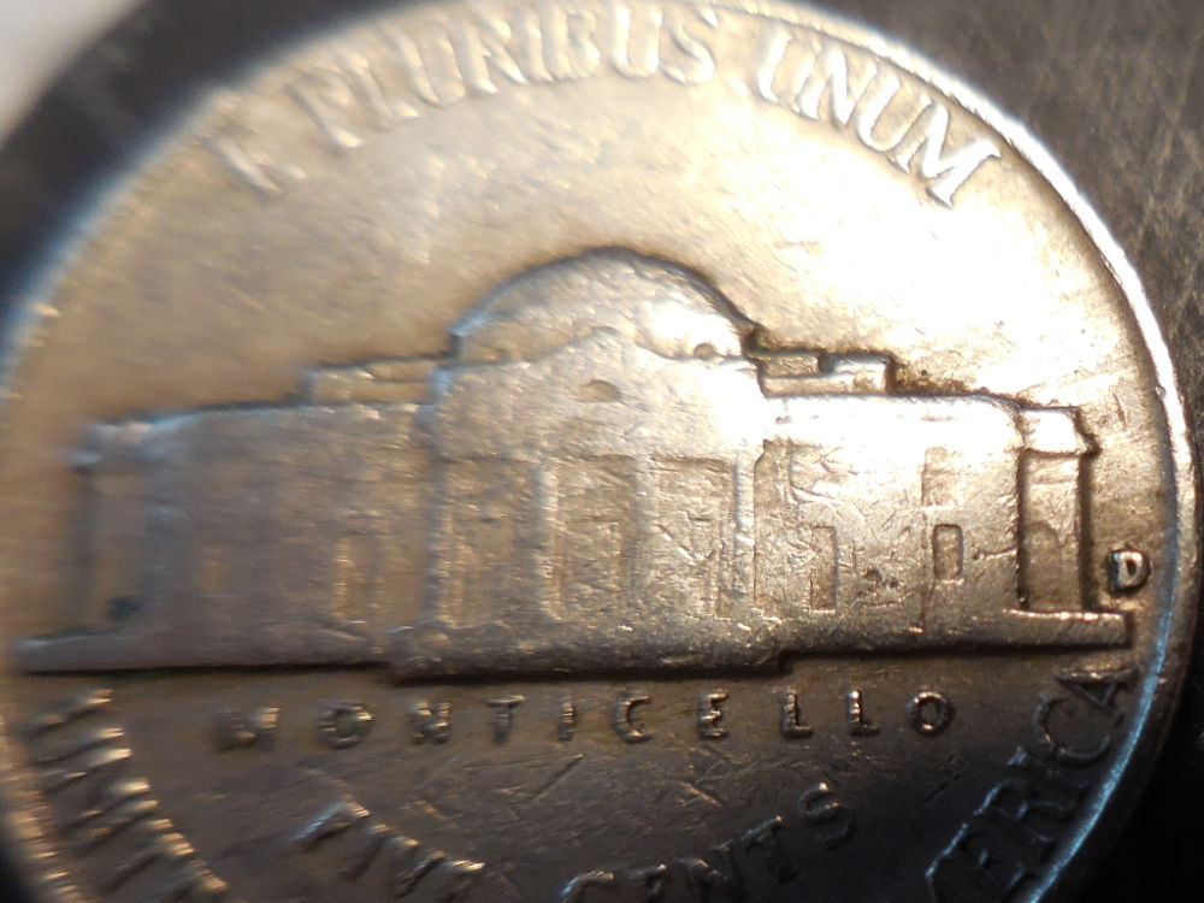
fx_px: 870
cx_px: 602
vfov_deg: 54.9
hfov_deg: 69.4
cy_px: 452
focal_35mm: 25
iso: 125
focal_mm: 4.5
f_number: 3.3
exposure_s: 1/100
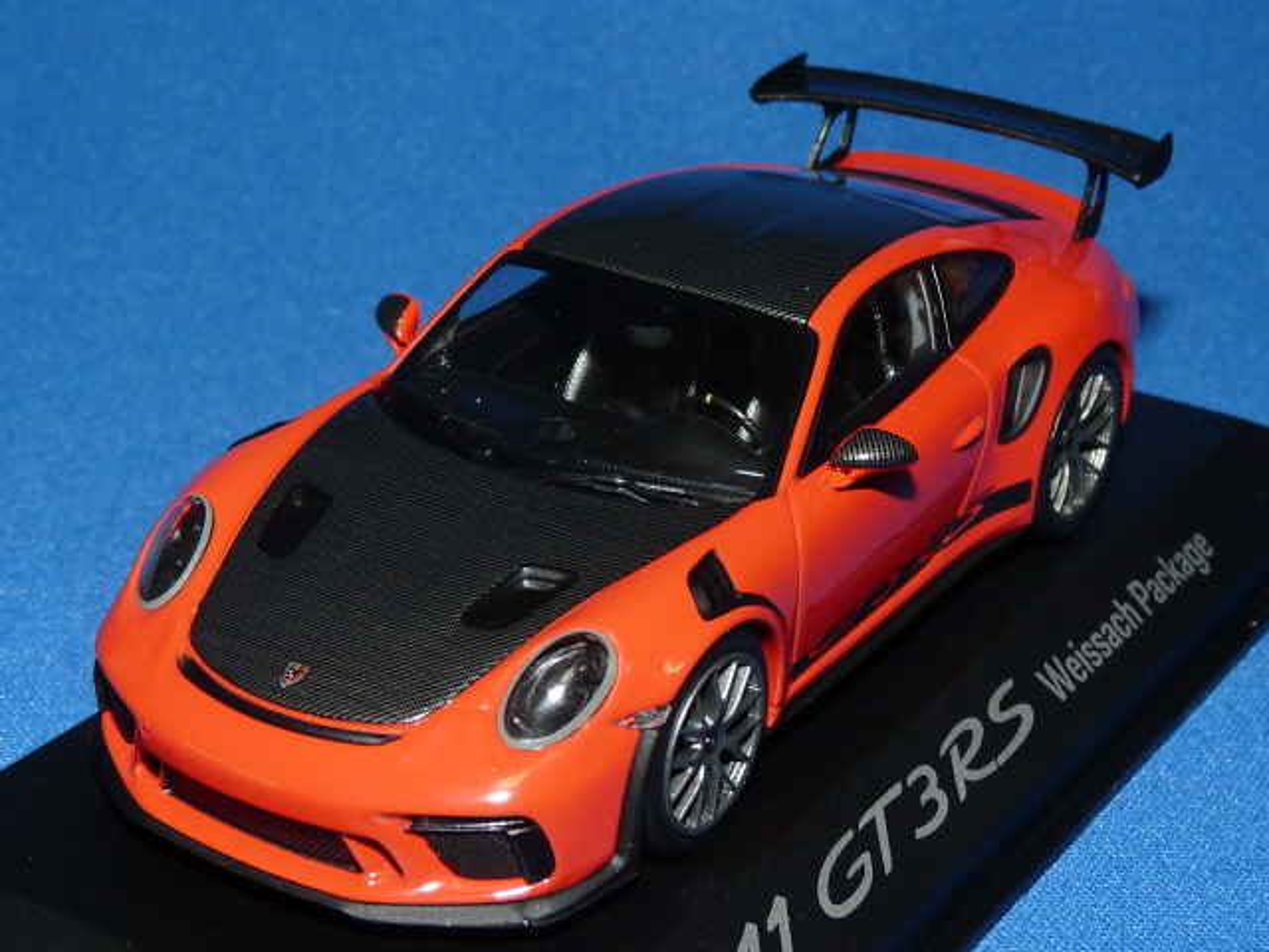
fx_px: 2713
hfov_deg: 26.3
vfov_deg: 19.9
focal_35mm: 74
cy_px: 476
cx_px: 634
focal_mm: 7.4
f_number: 4
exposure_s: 1/60
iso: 100
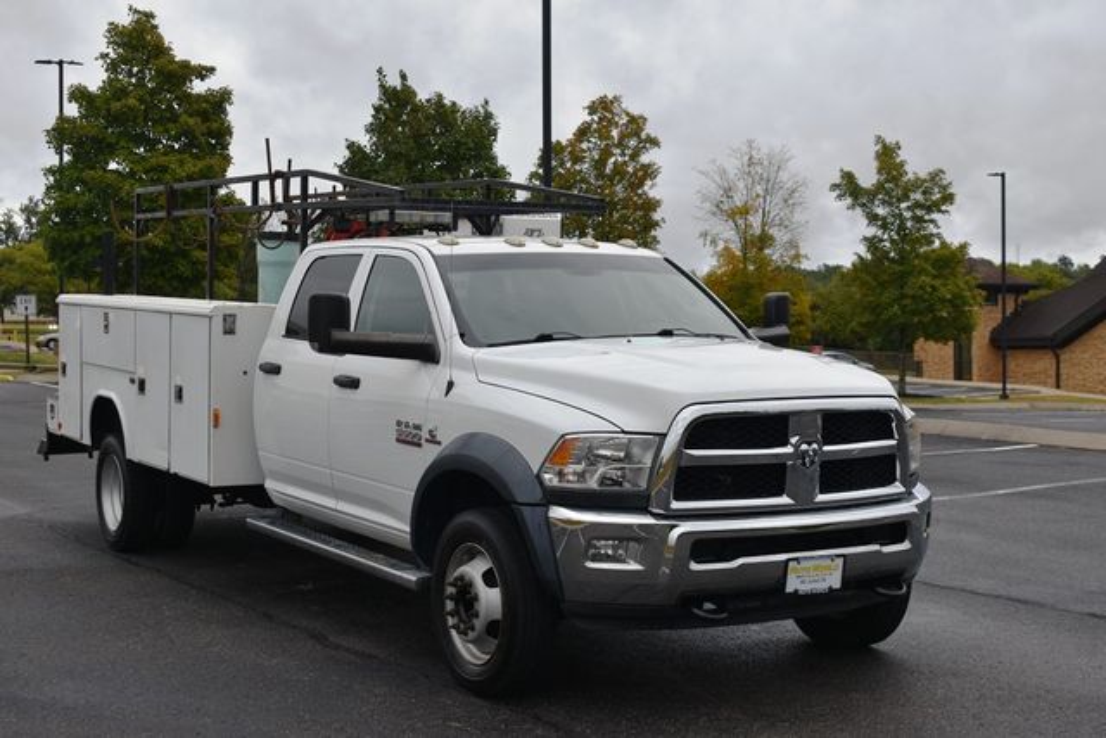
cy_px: 369
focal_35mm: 52
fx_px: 1613
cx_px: 553
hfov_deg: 37.8
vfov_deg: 25.8
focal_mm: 35
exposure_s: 1/250
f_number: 6.3
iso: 200
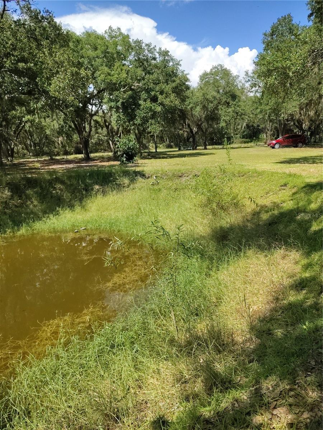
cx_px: 162
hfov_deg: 56.8
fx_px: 299
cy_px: 215
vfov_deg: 71.6
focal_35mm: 24
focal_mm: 5.56
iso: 405
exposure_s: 1/7496
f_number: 1.8
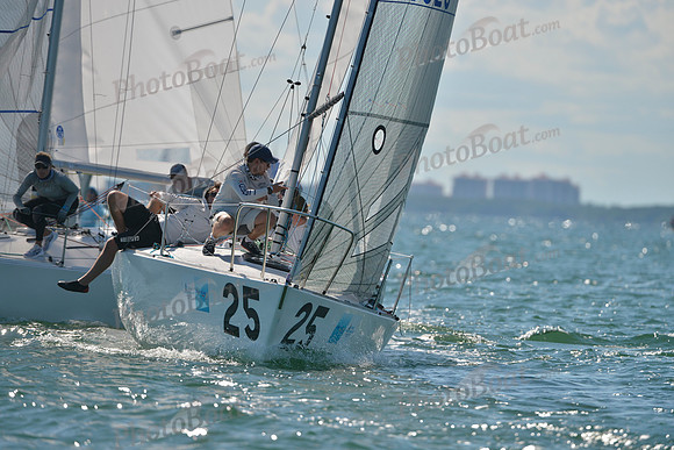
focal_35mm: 400
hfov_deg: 5.2
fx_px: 7490
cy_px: 225
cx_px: 337
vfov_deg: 3.4
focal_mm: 400
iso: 200
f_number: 5
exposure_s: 1/2000
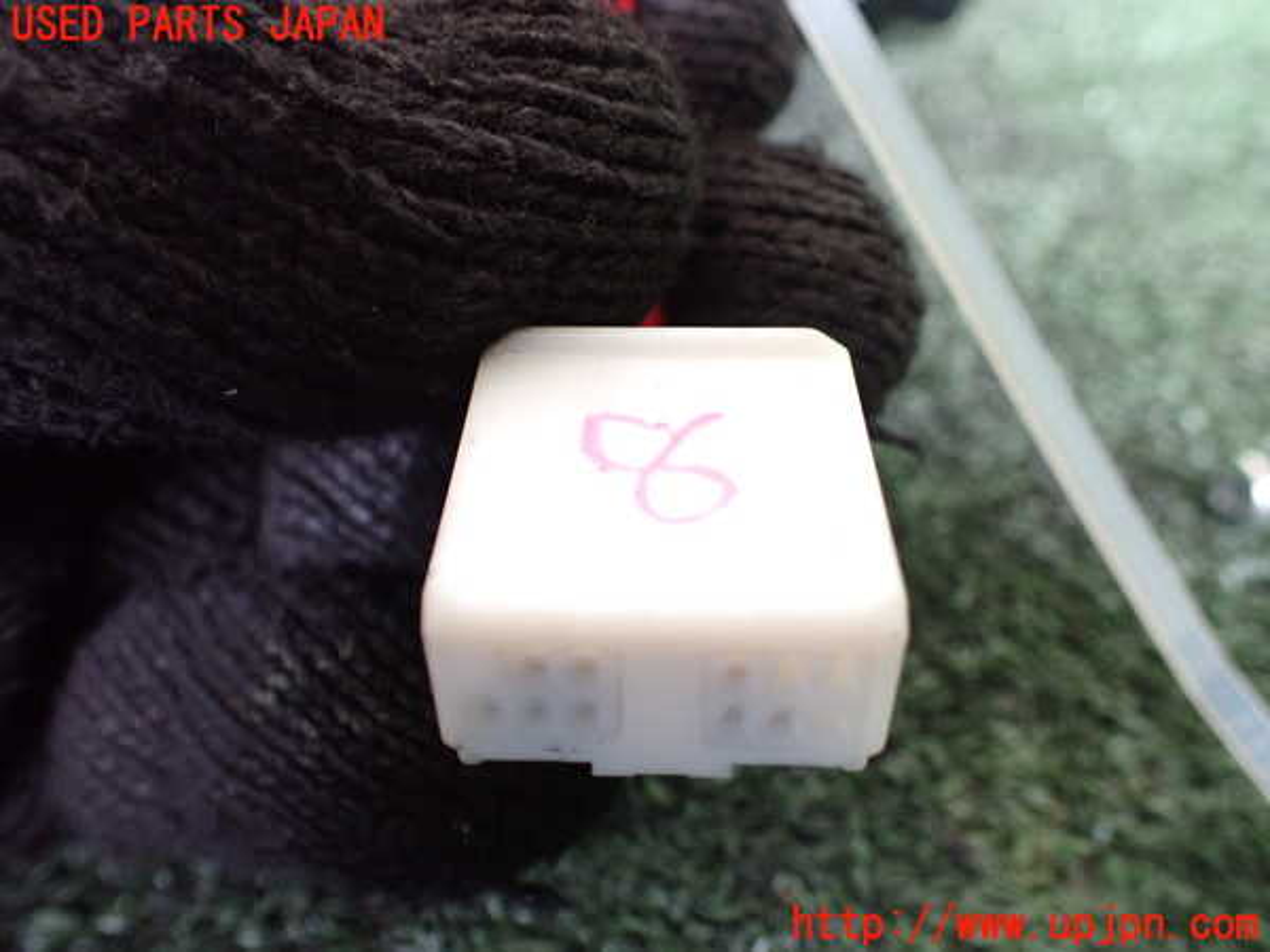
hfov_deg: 60.0
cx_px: 635
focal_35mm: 30
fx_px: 1101
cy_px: 476
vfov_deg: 46.8
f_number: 2.3
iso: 800
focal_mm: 5.4
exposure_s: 1/80
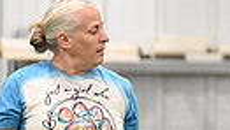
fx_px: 5653
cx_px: 493
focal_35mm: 926
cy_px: -84
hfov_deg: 2.3
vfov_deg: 1.3
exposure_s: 1/1250
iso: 10000
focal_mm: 200
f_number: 3.2
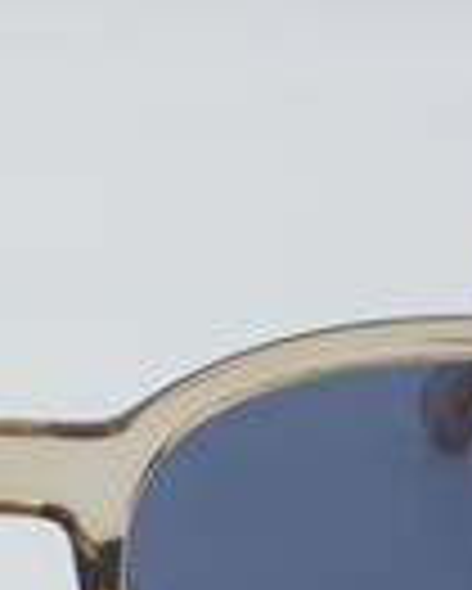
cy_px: 522
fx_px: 4106
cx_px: -4
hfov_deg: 6.6
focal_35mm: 235
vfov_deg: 8.2
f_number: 32
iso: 100
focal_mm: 55
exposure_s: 1/4
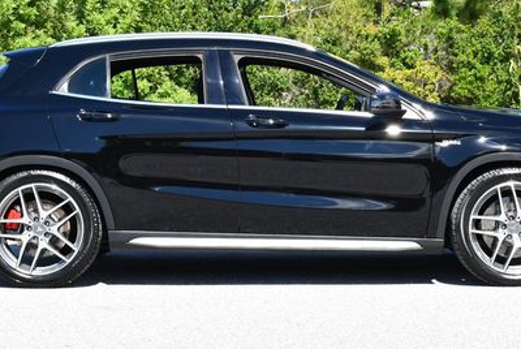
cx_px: 280
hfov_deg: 21.2
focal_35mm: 96
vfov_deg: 14.2
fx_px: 1391
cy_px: 72
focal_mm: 30
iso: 200
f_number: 7.1
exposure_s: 1/250
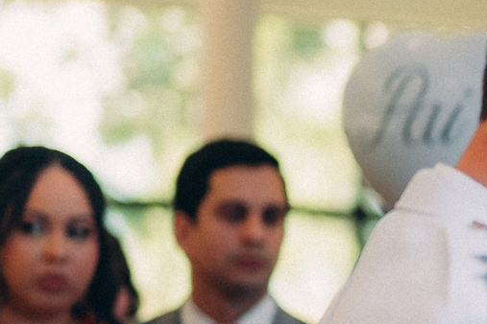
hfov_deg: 7.8
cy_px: 388
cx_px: 953
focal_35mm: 254
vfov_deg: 5.4
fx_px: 3436
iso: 500
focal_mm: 50
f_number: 1.8
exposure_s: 1/1000
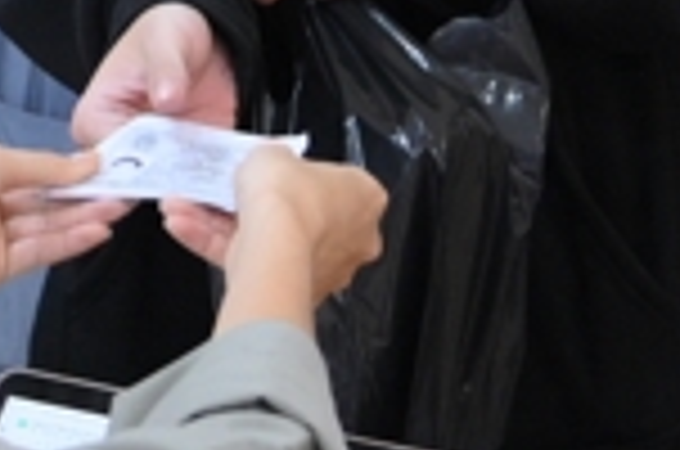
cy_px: -504
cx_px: -358
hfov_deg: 9.7
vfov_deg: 6.4
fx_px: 3902
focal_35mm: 207
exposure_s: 1/80
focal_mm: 32
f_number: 4
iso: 4000
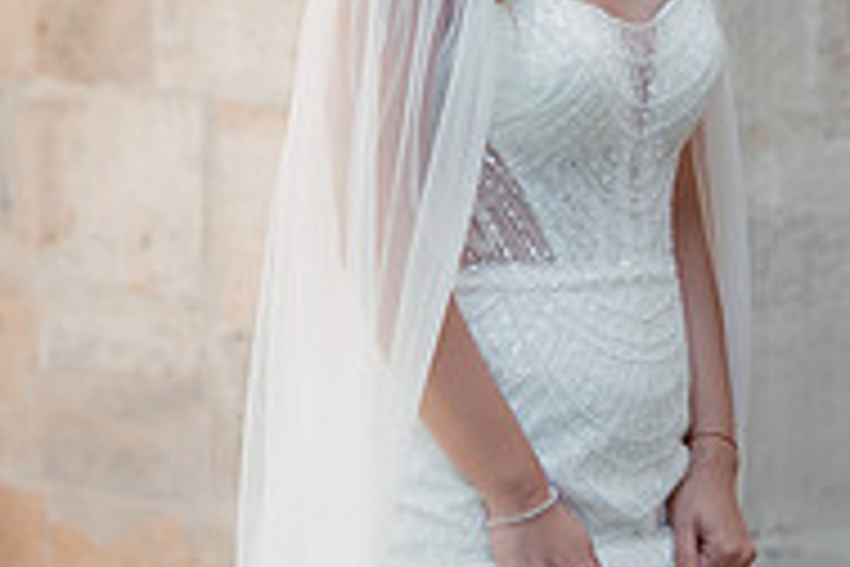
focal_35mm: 328
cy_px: 178
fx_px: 7744
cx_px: -391
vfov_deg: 4.2
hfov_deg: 6.2
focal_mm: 85
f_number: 3.5
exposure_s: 1/320
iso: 200
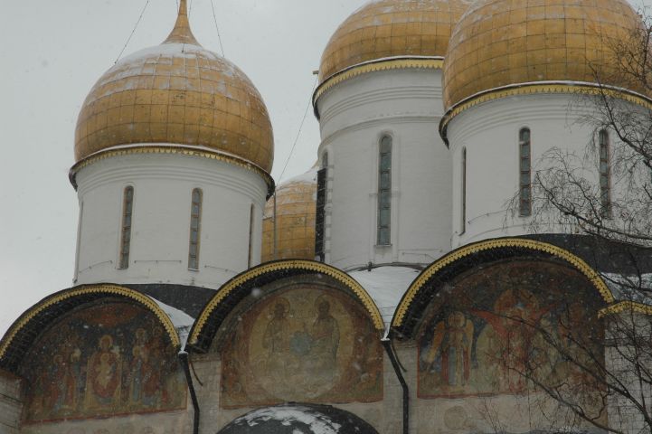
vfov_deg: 14.7
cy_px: 217
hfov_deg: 21.9
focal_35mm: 93
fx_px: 1683
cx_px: 326
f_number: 11
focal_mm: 62
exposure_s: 1/100
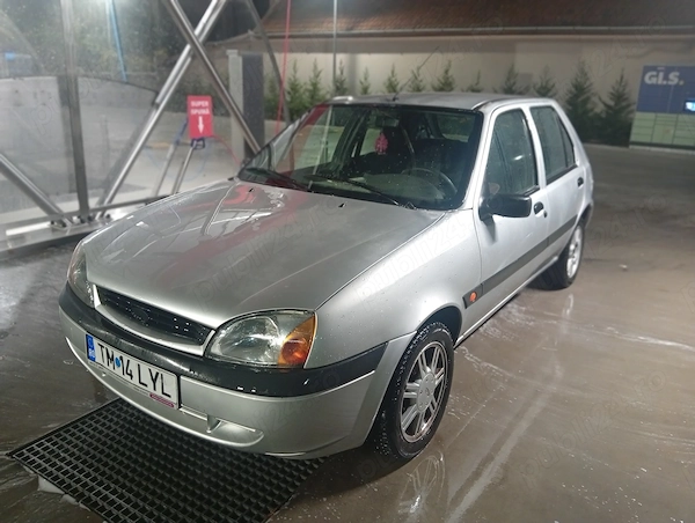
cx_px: 348
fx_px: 523
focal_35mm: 26
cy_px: 262
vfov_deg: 53.2
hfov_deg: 67.2
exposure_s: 1/20
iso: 965
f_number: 1.8
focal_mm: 3.96
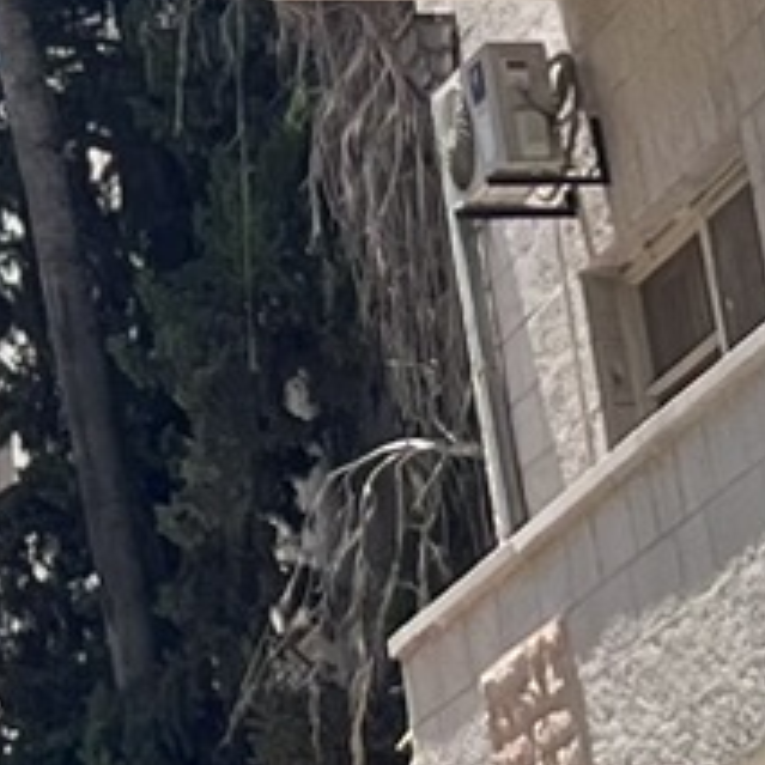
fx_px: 5526
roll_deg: +0.0
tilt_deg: +27.9
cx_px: -1426
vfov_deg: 7.5
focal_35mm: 221
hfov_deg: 7.2
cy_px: -977
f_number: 1.6
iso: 50
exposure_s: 1/2222
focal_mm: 5.1
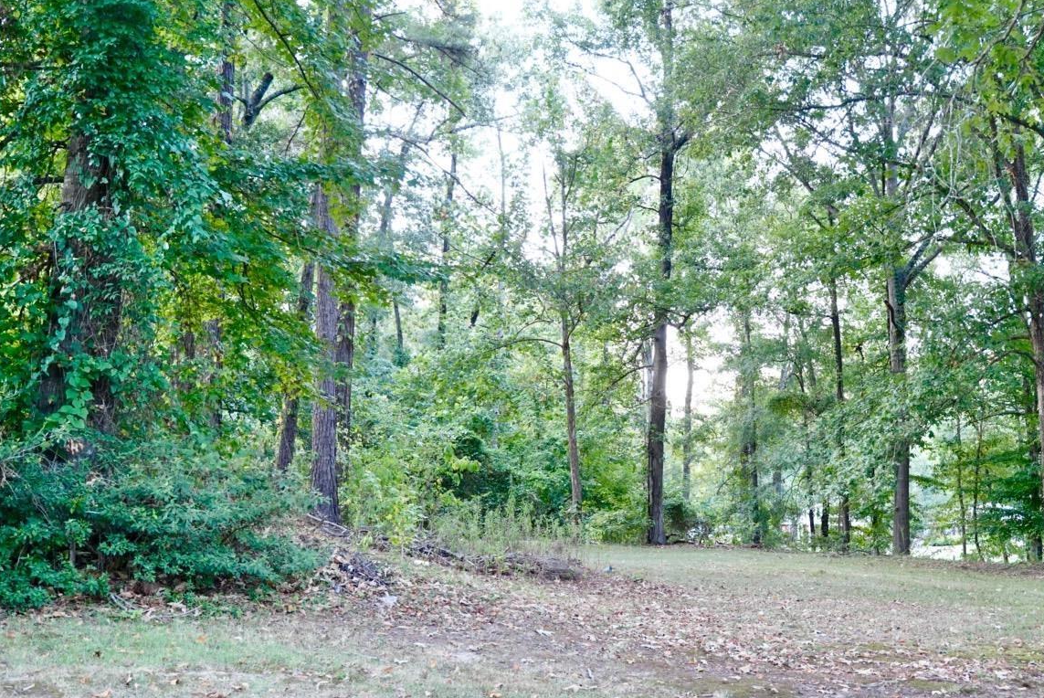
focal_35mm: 41
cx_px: 707
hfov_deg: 46.5
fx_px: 1190
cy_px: 417
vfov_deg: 32.6
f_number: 2.8
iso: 2000
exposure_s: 1/200
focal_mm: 29
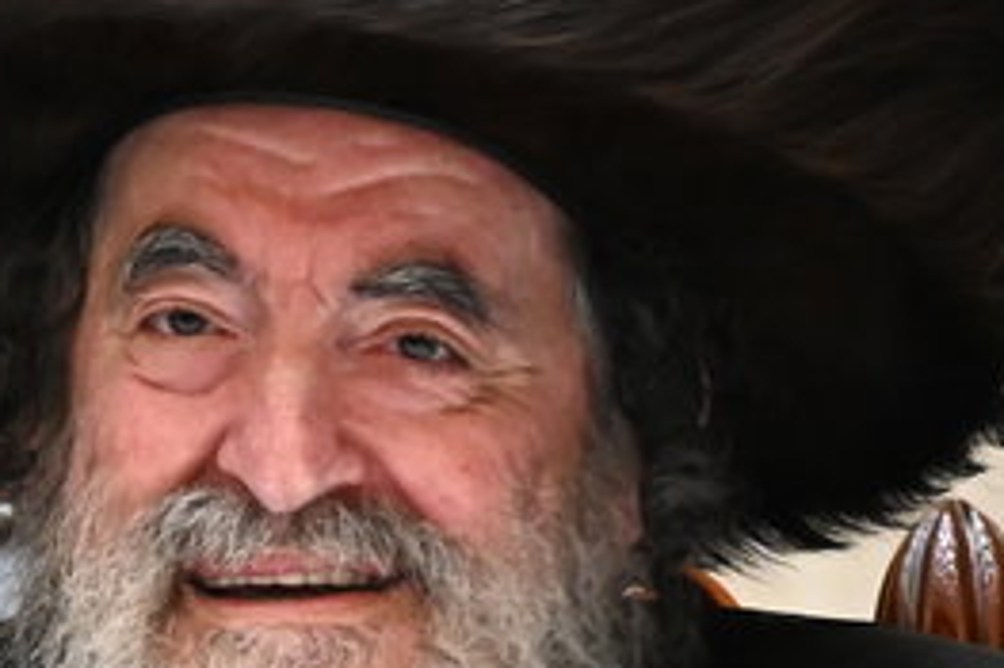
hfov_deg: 0.6
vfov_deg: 0.4
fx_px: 89102
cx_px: -4
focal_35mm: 3197
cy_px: 399
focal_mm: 600
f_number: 6.3
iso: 4000
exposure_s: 1/200
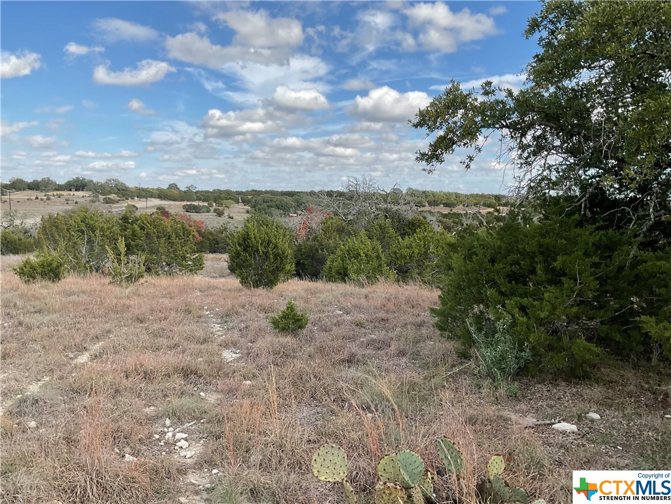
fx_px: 562
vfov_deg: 48.2
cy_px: 252
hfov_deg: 61.7
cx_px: 336
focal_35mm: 29
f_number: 1.8
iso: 16
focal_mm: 3
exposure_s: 1/1311
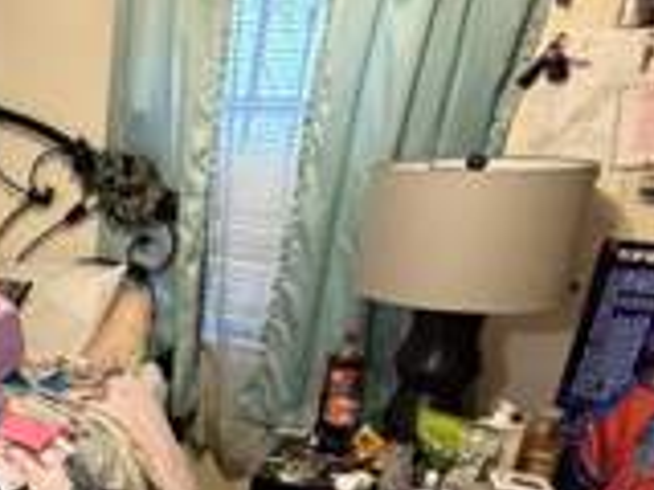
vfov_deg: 33.3
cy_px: 398
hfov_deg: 37.6
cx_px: -61
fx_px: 794
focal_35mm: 42
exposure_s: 1/60
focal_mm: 2.22
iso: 640
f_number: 2.2
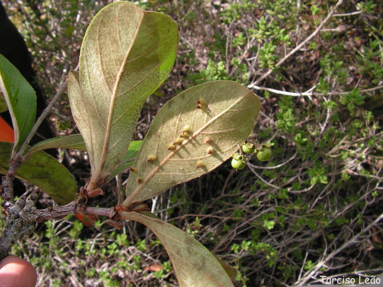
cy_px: 144
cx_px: 192
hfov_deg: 51.4
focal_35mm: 36
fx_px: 398
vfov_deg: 39.7
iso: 64
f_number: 4.8
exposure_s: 1/250
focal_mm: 6
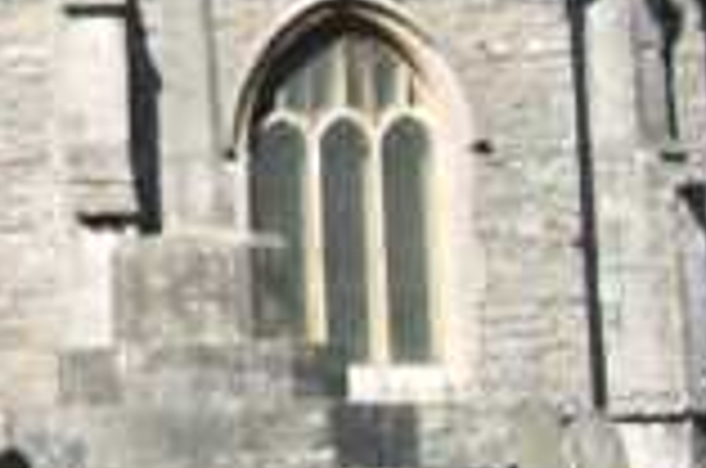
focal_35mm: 186
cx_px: -845
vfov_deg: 7.0
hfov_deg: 10.0
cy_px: -562
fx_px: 3640
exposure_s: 1/320
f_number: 4.3
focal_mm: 5.8
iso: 50
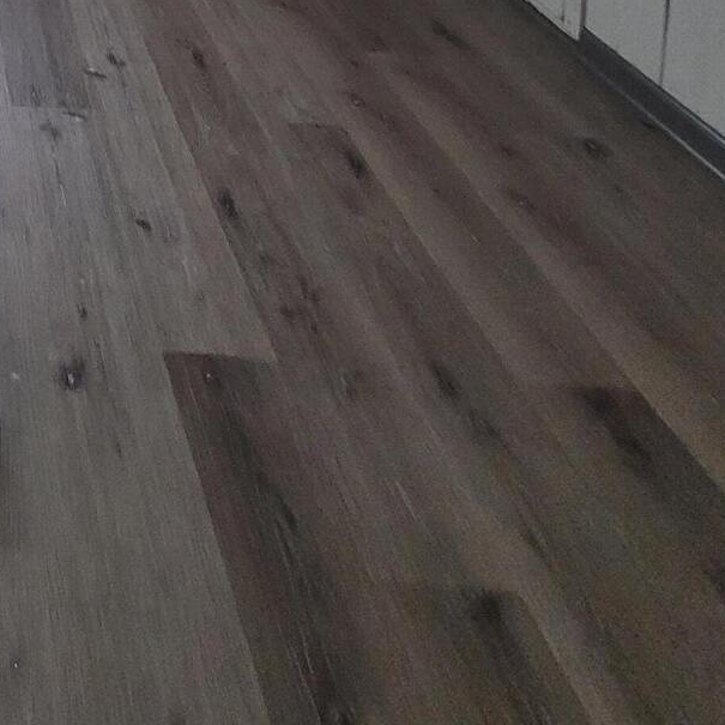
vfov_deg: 26.9
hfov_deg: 35.4
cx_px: -126
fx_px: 900
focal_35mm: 38
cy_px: -416
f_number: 2.2
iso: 200
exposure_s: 1/59
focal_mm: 1.74
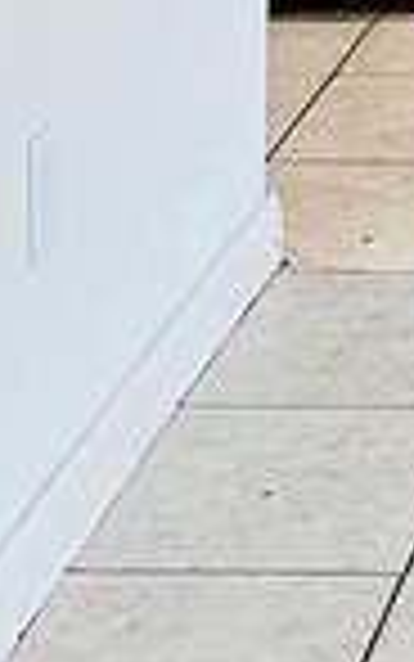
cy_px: -689
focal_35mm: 192
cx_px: 986
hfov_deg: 6.5
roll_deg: +0.1
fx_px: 3463
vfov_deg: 10.1
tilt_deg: -2.8
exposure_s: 1/120
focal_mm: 5.7
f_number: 1.5
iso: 125
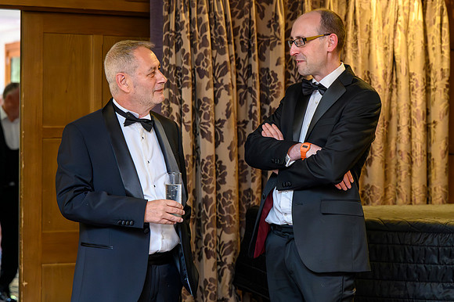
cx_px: 244
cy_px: 132
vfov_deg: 13.9
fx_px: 1235
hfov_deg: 20.8
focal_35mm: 98
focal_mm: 86
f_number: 4
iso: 11400
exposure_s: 1/200
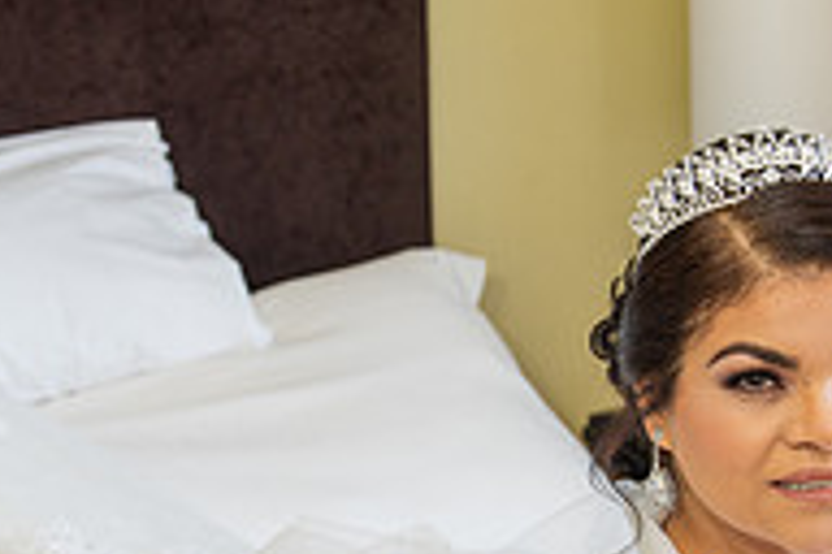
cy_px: 452
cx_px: 390
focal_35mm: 106
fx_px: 2450
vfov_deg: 12.9
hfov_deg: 19.3
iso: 320
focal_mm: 35
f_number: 4
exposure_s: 1/125
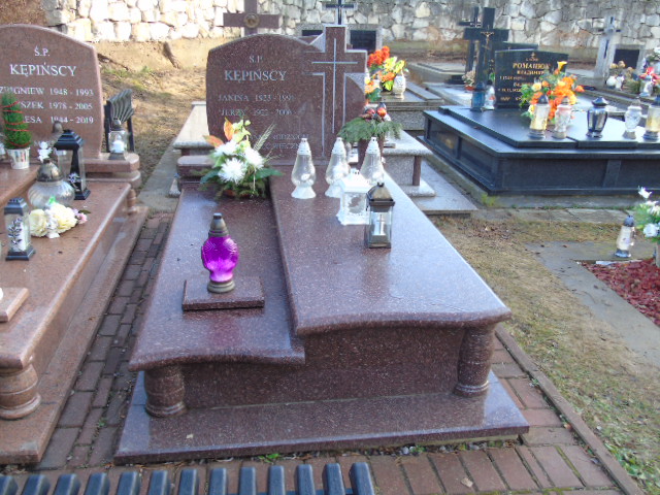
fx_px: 553
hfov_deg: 61.7
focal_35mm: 29
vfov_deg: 48.2
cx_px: 330
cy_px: 248
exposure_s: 1/40
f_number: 3.6
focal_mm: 5.2
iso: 80
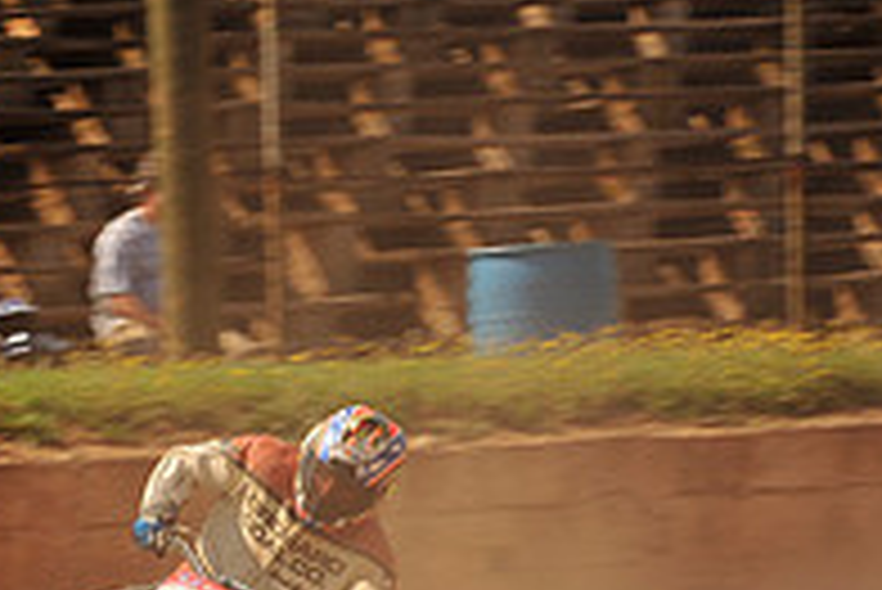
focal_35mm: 591
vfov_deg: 2.3
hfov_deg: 3.5
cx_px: -382
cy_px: 757
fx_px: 14490
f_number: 10
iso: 200
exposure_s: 1/400
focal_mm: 200
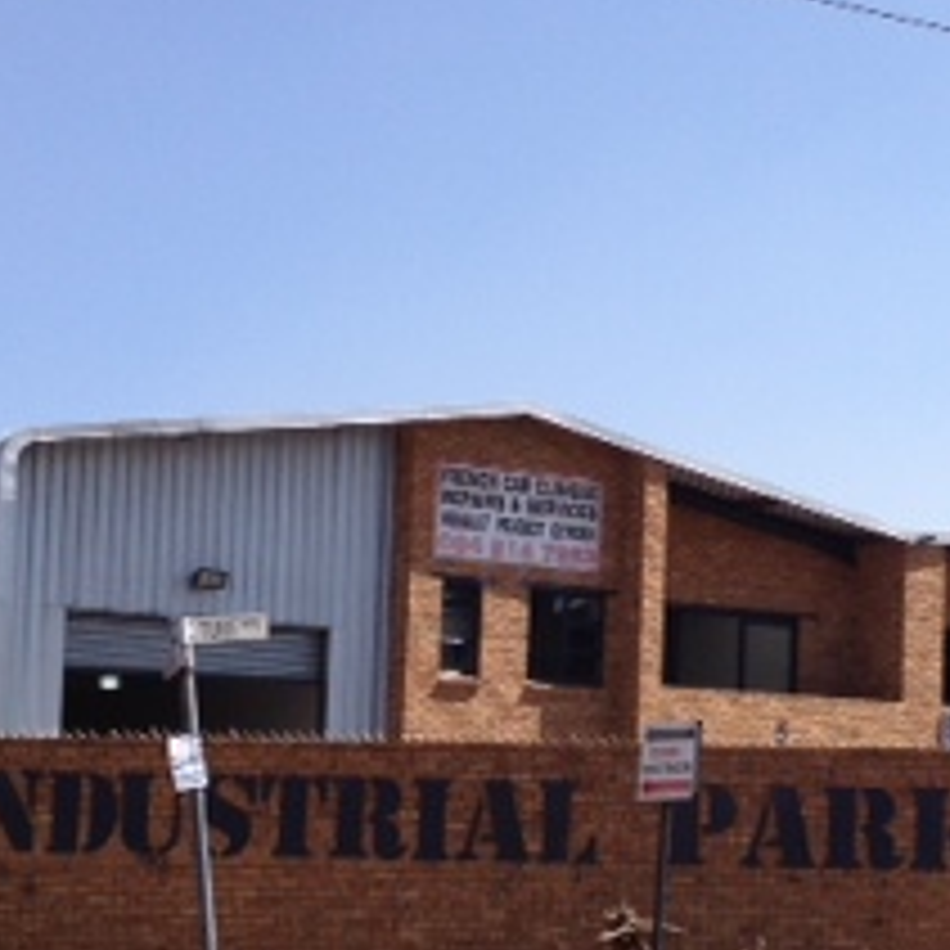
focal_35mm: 94
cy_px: 617
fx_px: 2919
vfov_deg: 18.4
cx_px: 846
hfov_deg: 18.2
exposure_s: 1/1577
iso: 64
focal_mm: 4.28
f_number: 2.4
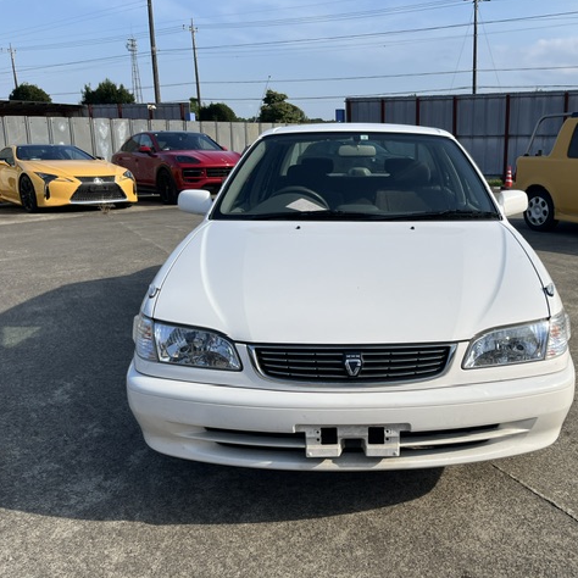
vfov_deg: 52.5
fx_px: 586
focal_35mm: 31
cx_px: 376
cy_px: 287
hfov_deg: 51.7
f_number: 1.6
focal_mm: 5.1
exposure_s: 1/3521
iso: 50
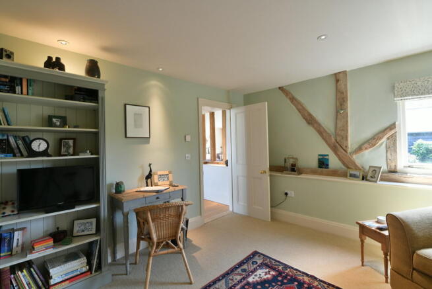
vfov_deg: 73.8
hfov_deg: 96.7
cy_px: 144
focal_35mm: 16
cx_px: 216
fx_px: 192
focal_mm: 16
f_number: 9
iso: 320
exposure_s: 1/6
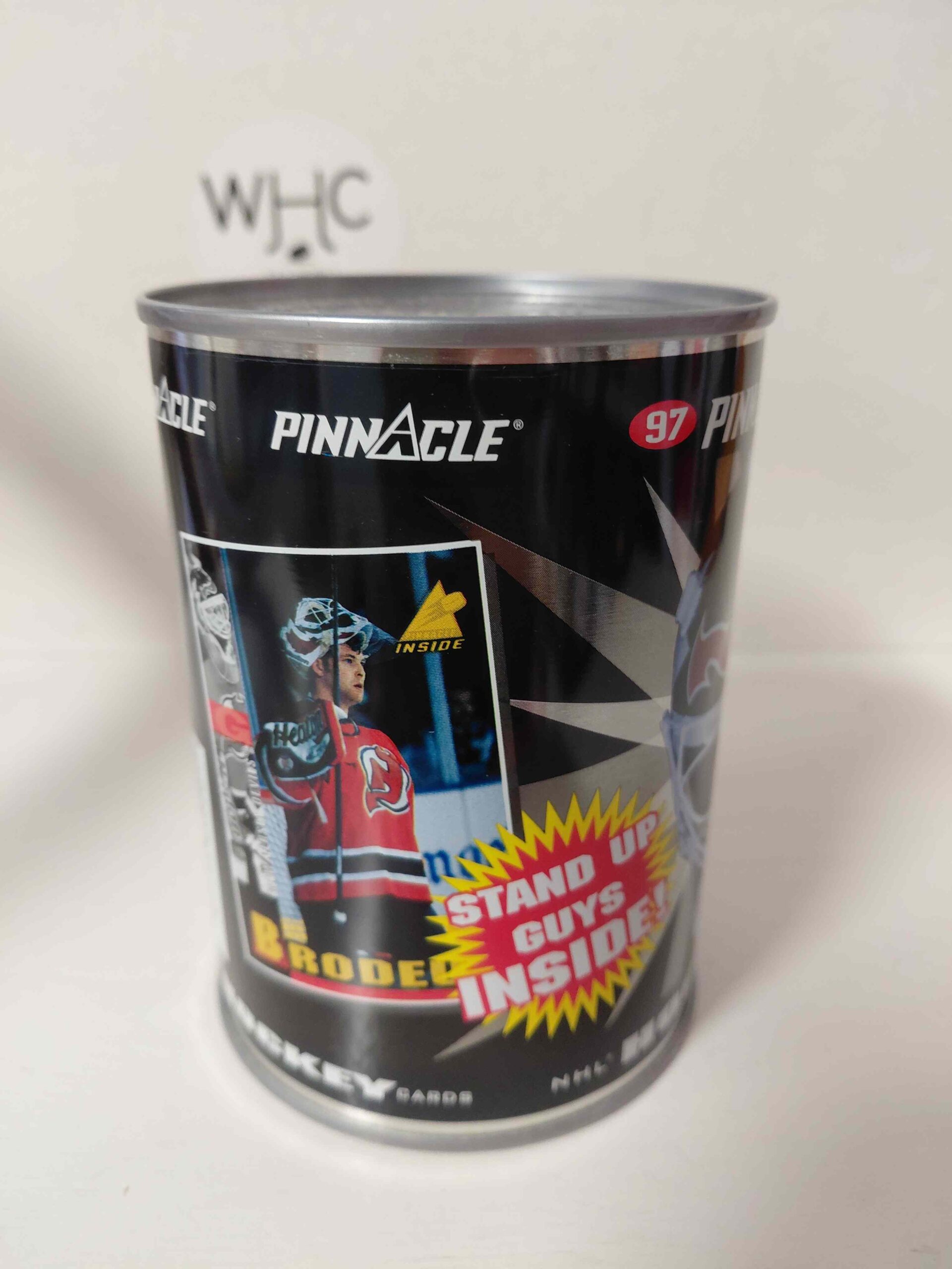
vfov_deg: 69.4
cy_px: 634
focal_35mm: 25
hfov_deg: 54.9
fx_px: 917
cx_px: 476
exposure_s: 1/30
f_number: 1.8
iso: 320
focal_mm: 4.69
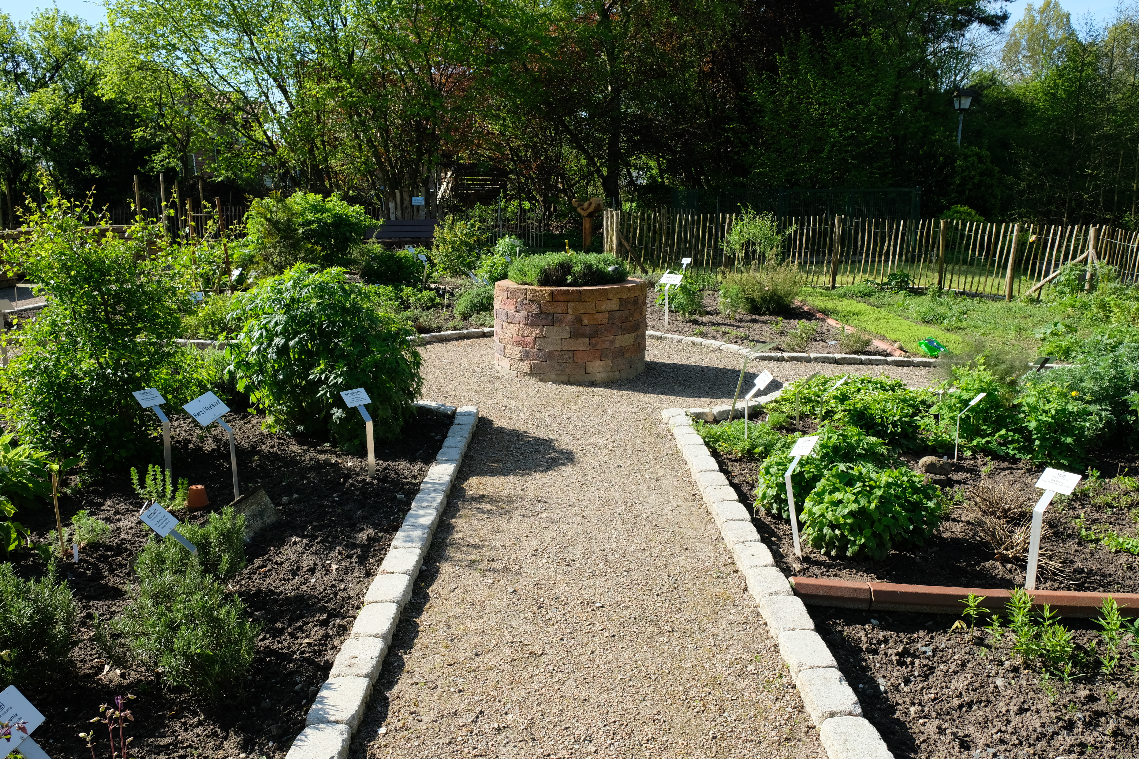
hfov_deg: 67.4
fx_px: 854
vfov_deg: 47.9
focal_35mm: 27
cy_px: 380
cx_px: 570
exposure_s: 1/150
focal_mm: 18
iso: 400
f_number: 7.1
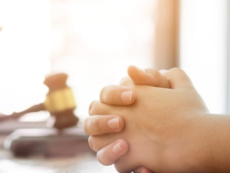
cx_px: 39
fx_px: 950
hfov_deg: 13.7
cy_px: 123
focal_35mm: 143
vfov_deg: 10.4
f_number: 2
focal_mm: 35
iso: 500
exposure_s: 1/80
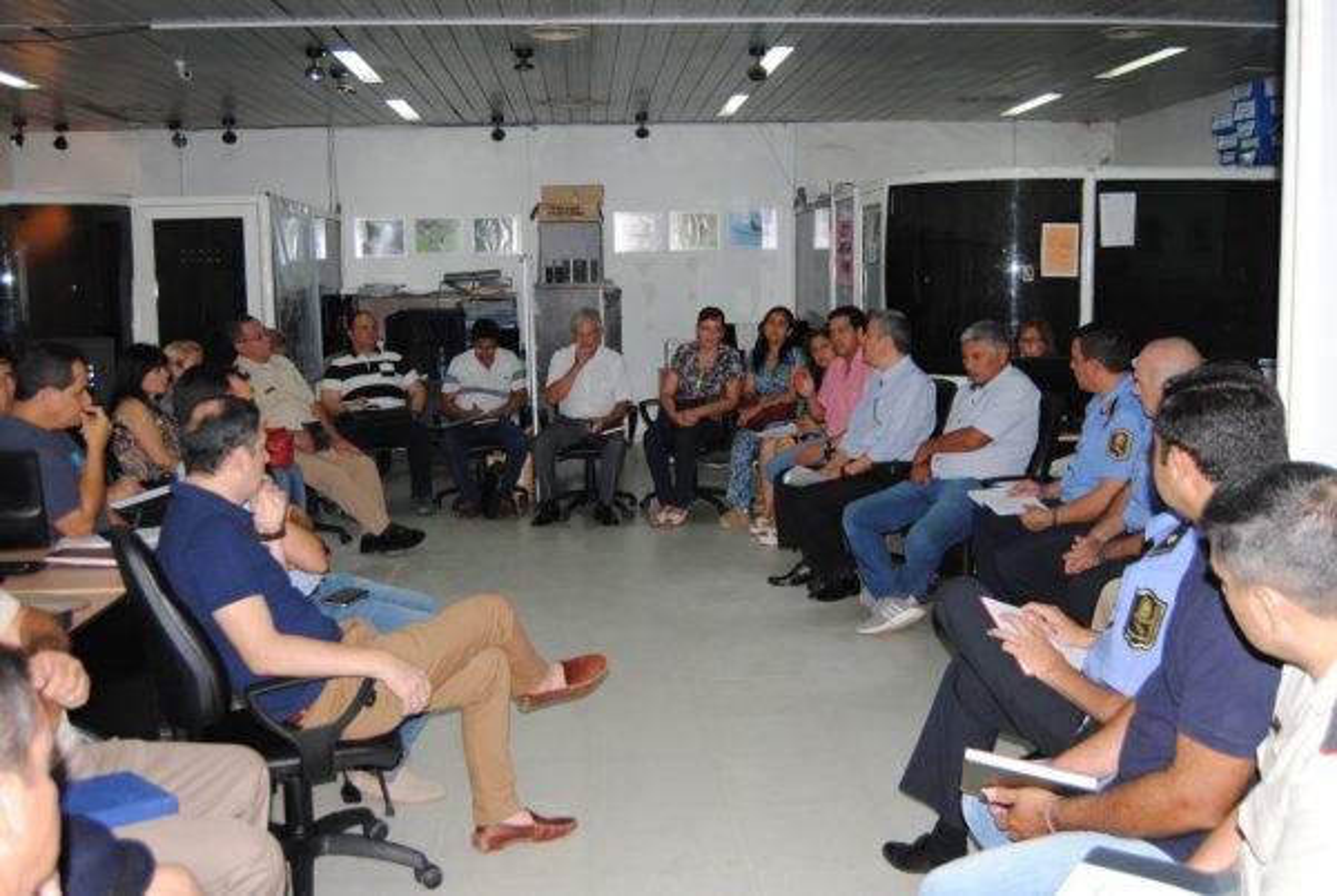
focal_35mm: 36
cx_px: 668
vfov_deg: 37.0
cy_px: 448
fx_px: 1339
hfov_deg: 53.1
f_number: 3.8
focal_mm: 24
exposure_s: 1/125
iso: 400
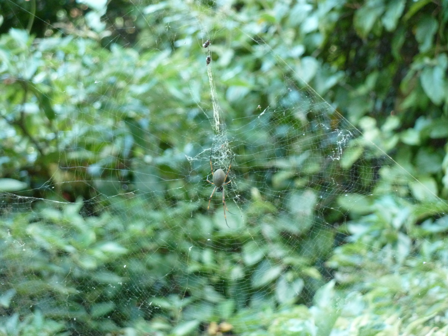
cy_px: 168
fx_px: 3883
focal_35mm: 300
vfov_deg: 5.0
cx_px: 224
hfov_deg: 6.6
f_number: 4.9
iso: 400
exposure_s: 1/40
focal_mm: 49.2
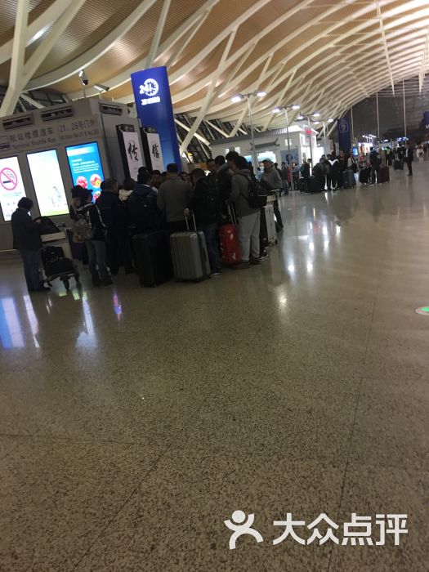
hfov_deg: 48.2
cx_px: 214
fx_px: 479
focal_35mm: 29
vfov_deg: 61.7
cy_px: 286
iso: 100
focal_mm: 4.15
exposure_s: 1/10
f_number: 2.2
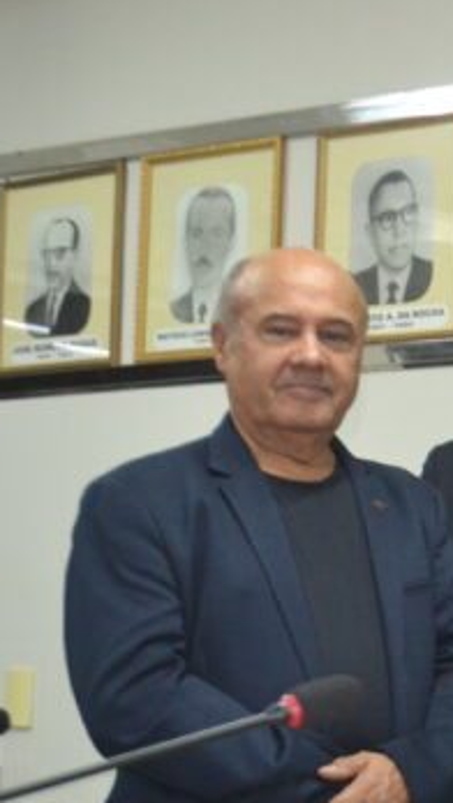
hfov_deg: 12.5
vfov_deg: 24.1
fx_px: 1877
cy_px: 494
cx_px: 830
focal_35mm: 88
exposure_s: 1/60
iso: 2000
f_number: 4.2
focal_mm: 26
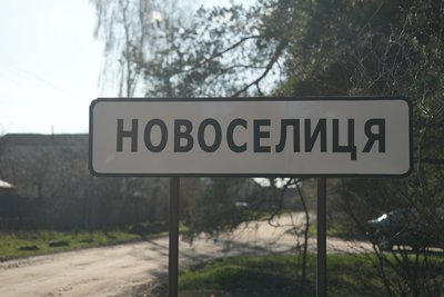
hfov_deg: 28.8
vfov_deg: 19.5
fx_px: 864
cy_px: 148
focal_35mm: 70
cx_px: 222
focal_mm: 70
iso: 200
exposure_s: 1/400
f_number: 2.8
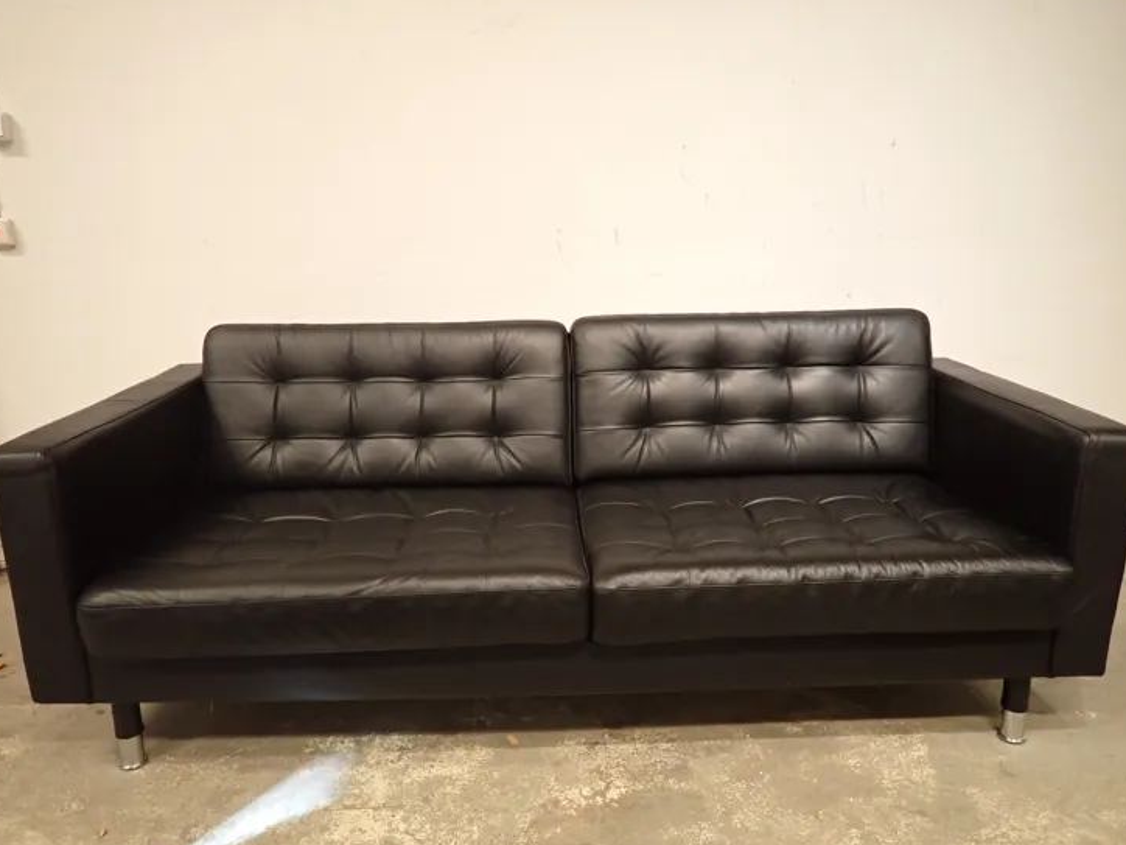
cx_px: 575
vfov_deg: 63.4
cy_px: 454
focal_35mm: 21
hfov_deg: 79.0
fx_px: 683
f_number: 2
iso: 400
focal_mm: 3.33
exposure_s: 1/30
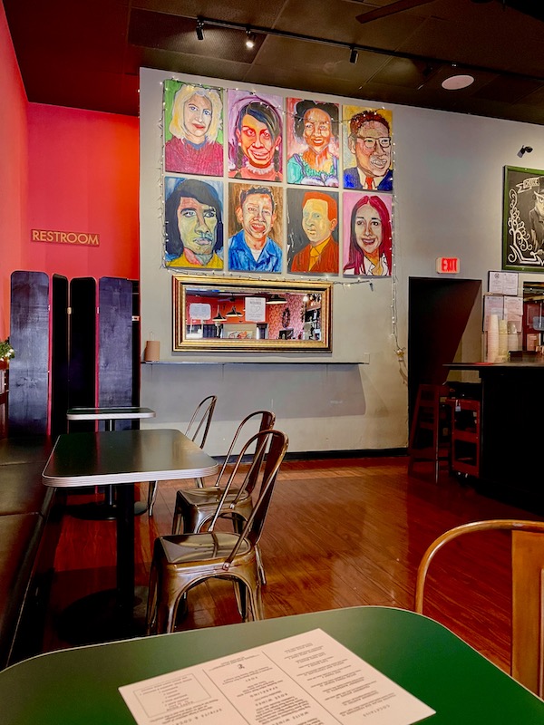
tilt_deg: -0.2
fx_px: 545
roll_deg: +2.0
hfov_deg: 53.1
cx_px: 272
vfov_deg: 67.3
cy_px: 362
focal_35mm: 26
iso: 400
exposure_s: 1/60
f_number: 1.6
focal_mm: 5.1
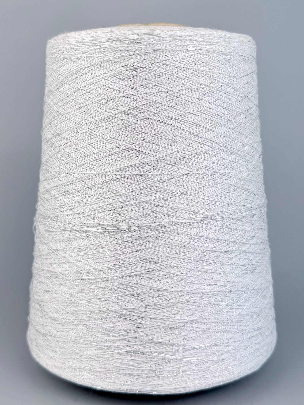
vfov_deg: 71.6
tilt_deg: -5.9
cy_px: 202
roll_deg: +0.2
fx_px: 281
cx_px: 152
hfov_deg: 56.8
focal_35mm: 24
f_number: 1.78
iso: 80
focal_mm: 6.76
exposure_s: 1/1522
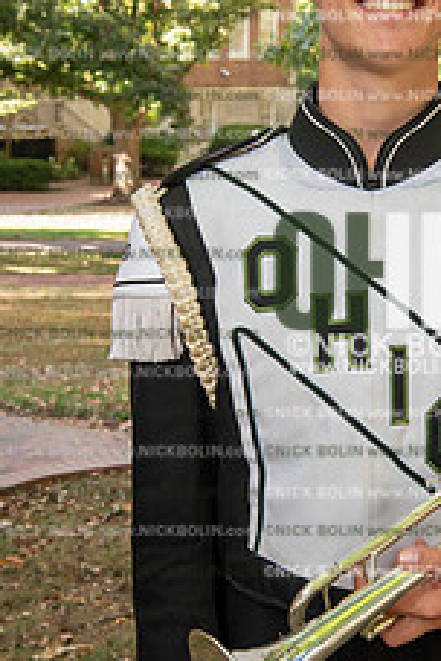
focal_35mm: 83
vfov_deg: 24.5
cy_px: 293
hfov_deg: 16.3
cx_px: 395
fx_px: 1525
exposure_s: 1/100
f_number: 8
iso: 500
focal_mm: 42
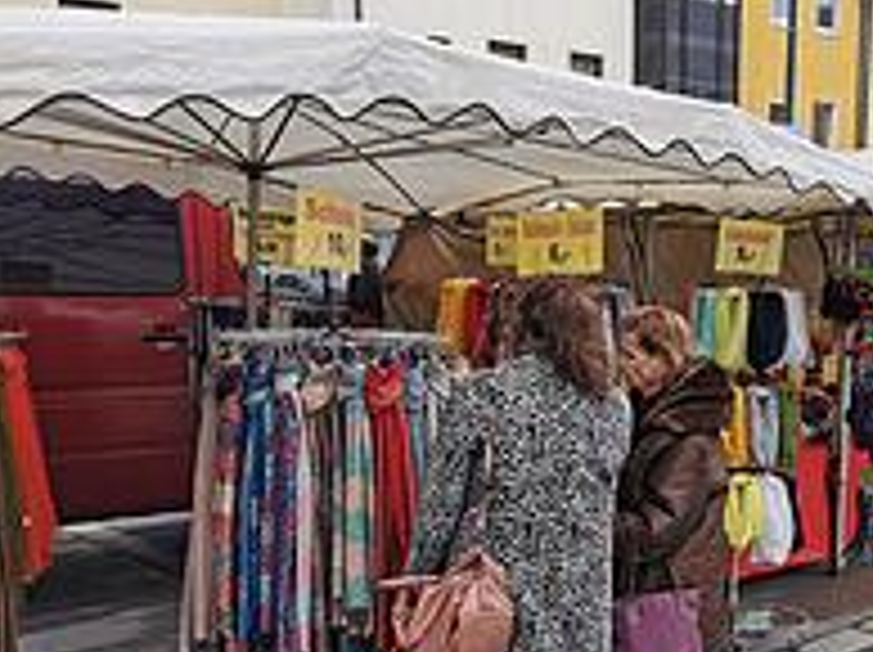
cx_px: 572
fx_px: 1234
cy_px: 441
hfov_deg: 38.6
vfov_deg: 29.4
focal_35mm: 49
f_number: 1.6
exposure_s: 1/437
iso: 50
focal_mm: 5.56
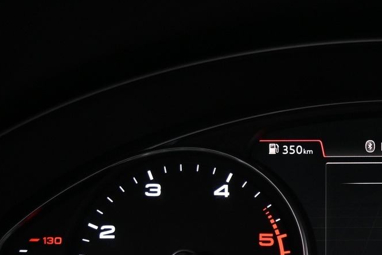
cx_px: 415
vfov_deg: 18.4
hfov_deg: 25.7
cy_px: 226
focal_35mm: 73
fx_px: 775
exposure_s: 1/30
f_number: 3.8
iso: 1600
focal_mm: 20
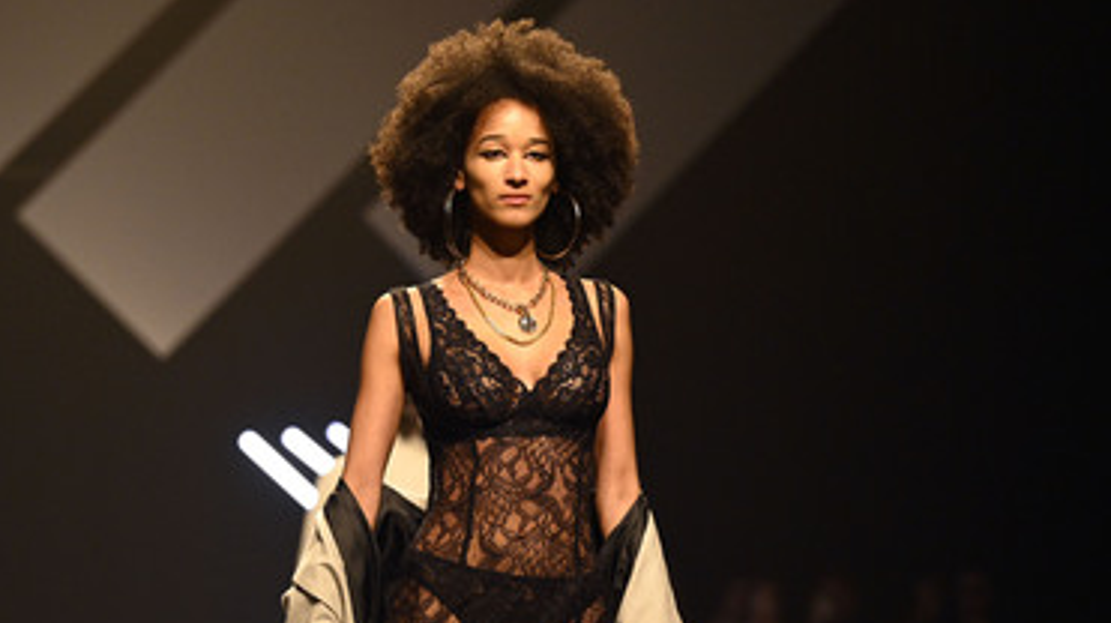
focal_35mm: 172
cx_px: 591
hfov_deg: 12.5
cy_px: 446
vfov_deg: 7.0
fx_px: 5063
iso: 5000
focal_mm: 135
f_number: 4
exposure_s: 1/1000
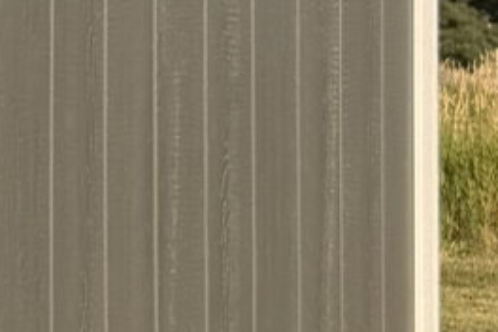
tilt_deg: +2.5
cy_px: -10
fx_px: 2794
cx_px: -585
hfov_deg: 9.4
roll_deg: -2.5
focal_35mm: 202
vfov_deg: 6.8
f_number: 1.78
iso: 80
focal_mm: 6.76
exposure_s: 1/3584
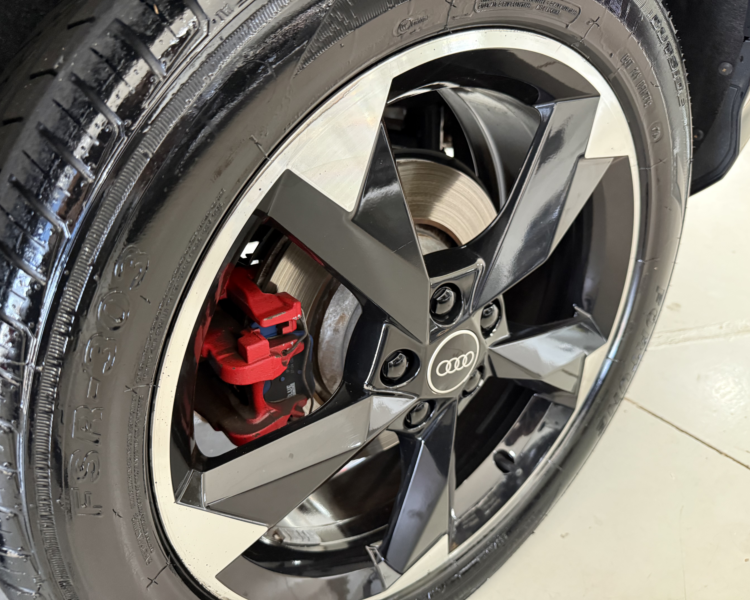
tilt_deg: -31.0
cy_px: 300
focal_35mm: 25
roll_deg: +1.7
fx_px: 555
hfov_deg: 68.0
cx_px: 354
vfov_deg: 56.8
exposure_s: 1/60
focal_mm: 6.76
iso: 640
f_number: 1.78
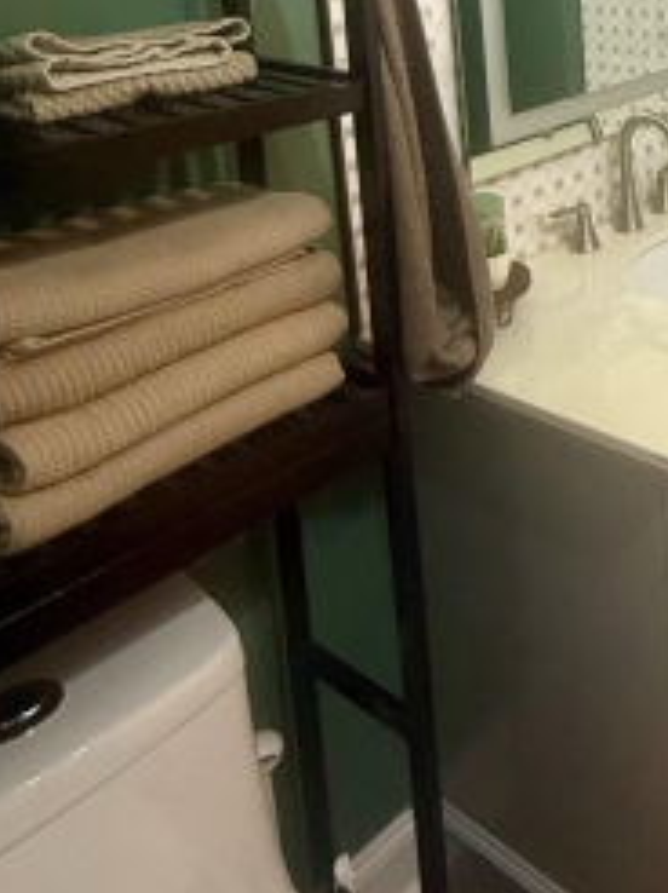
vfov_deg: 43.5
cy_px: 45
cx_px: 773
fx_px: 979
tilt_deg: -9.5
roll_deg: +1.0
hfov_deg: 32.2
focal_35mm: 38
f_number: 2.2
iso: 250
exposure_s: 1/60
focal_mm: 2.22
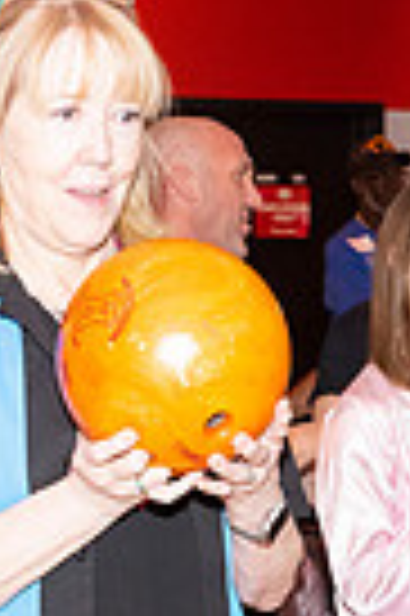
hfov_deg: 9.2
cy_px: 751
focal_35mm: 148
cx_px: 139
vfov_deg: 13.5
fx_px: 2535
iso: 2000
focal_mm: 30
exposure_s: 1/100
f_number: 5.6
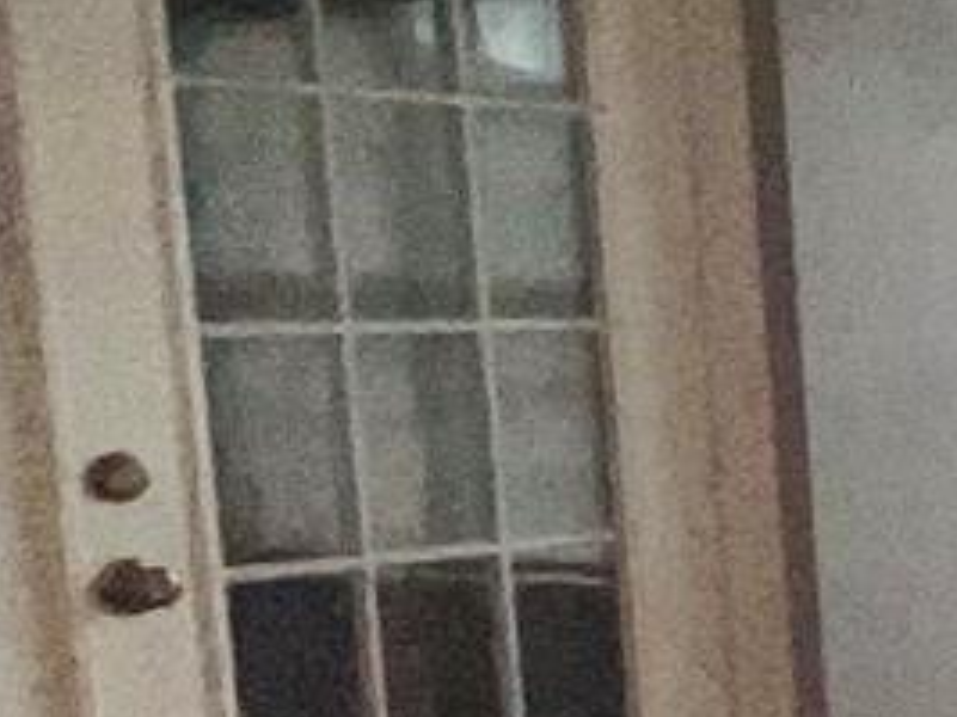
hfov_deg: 15.0
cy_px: 534
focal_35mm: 78
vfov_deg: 18.8
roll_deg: +0.3
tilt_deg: -7.0
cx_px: 2283
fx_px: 2155
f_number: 1.8
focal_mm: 1.57
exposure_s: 1/122
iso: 40
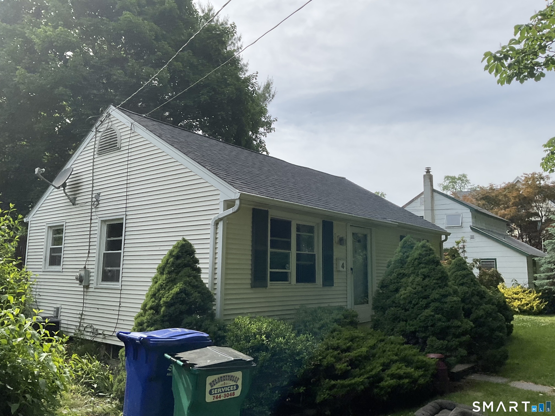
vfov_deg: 48.2
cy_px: 208
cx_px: 278
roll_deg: -0.5
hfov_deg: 61.7
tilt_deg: +10.1
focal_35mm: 29
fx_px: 465
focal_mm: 3
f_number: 1.8
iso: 16
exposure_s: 1/1786
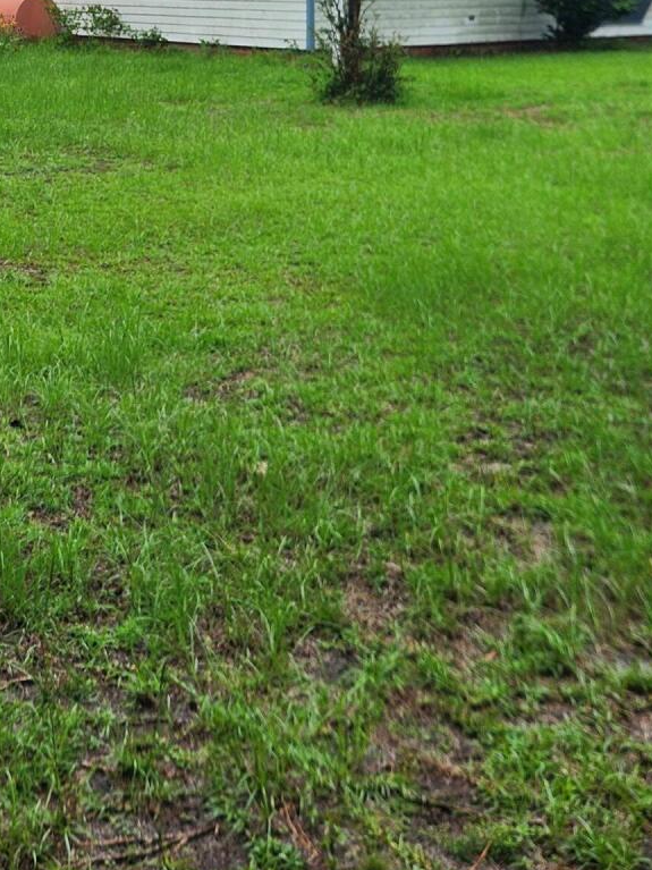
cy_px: -18
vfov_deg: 29.8
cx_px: 84
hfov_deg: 23.8
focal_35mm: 60
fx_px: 1507
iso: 20
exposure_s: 1/1672
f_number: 1.8
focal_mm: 5.4
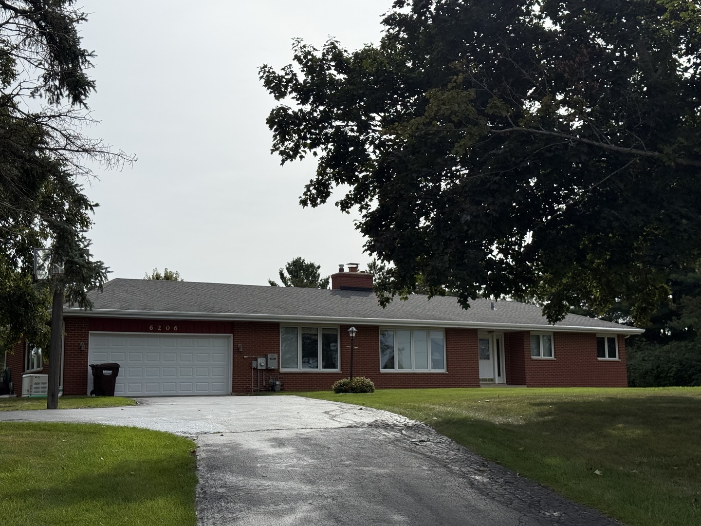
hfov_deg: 39.7
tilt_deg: +8.8
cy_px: 263
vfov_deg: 30.3
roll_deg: +0.9
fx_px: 972
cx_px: 350
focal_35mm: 48
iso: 64
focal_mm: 6.76
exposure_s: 1/9901
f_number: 1.78
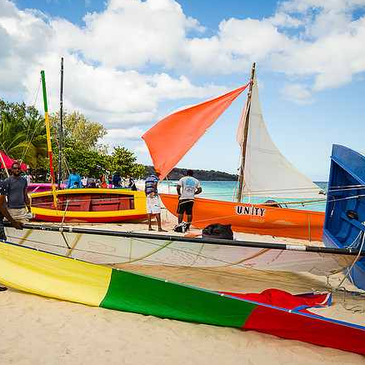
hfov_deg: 43.0
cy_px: 182
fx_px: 453
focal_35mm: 38
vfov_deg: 43.9
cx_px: 109
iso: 125
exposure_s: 1/320
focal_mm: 29
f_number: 6.3
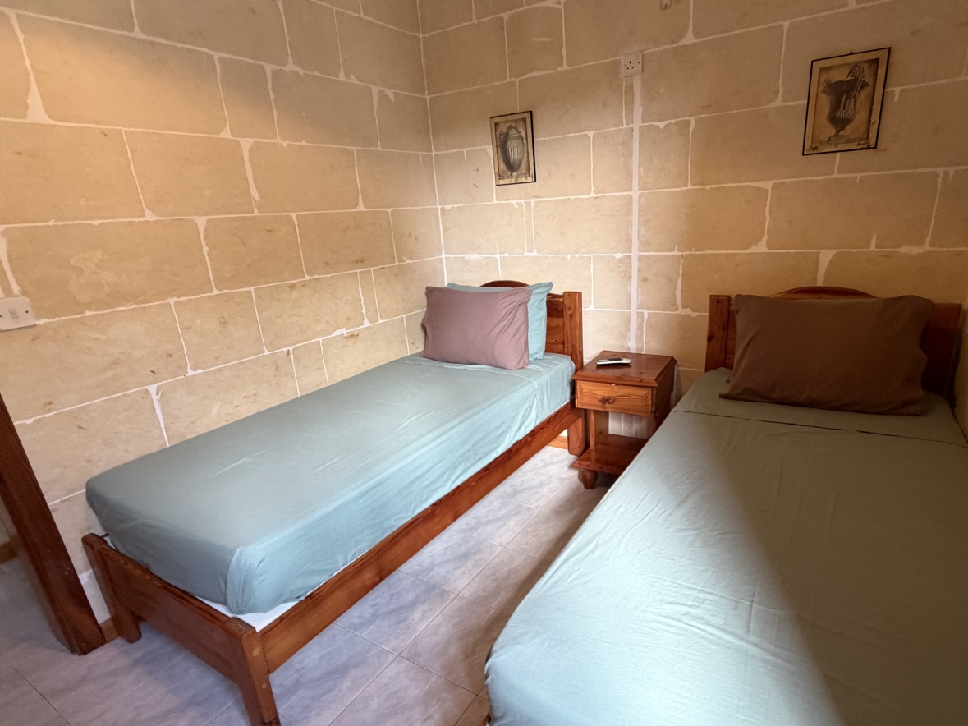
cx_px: 532
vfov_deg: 68.6
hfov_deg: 84.4
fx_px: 531
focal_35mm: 19
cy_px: 392
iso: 320
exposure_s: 1/60
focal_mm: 2.22
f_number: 2.2
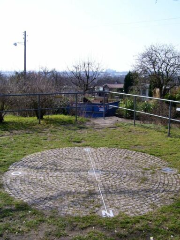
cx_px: 90
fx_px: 257
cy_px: 120
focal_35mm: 37
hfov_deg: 38.7
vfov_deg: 50.1
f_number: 4.8
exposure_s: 1/350
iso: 80
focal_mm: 6
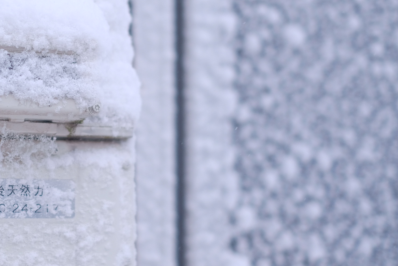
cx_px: 52
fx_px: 1061
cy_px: 99
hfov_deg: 20.9
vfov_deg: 14.2
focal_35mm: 96
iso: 200
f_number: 2
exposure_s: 1/350
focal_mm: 35
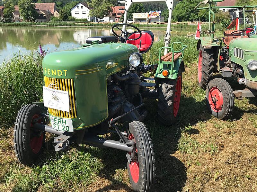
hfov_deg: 63.4
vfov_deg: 49.7
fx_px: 208
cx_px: 128
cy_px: 96
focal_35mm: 28
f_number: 1.8
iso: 20
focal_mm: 3.99
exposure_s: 1/1153
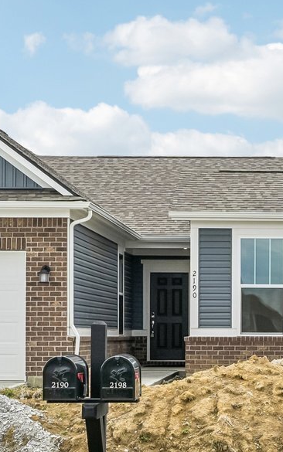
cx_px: 315
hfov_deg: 12.0
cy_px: 149
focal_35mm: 107
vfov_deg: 19.4
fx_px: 1319
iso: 100
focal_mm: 30
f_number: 8
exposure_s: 1/400
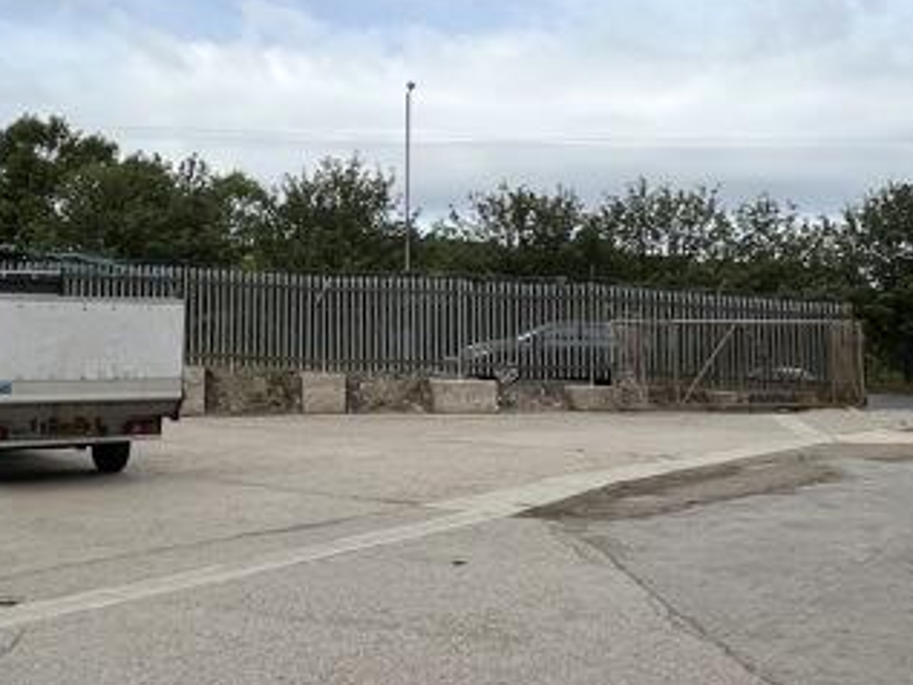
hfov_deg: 44.6
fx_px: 1108
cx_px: 380
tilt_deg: +3.8
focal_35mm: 42
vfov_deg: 34.3
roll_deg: -0.3
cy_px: 288
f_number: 1.8
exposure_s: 1/2053
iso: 32
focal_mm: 1.57
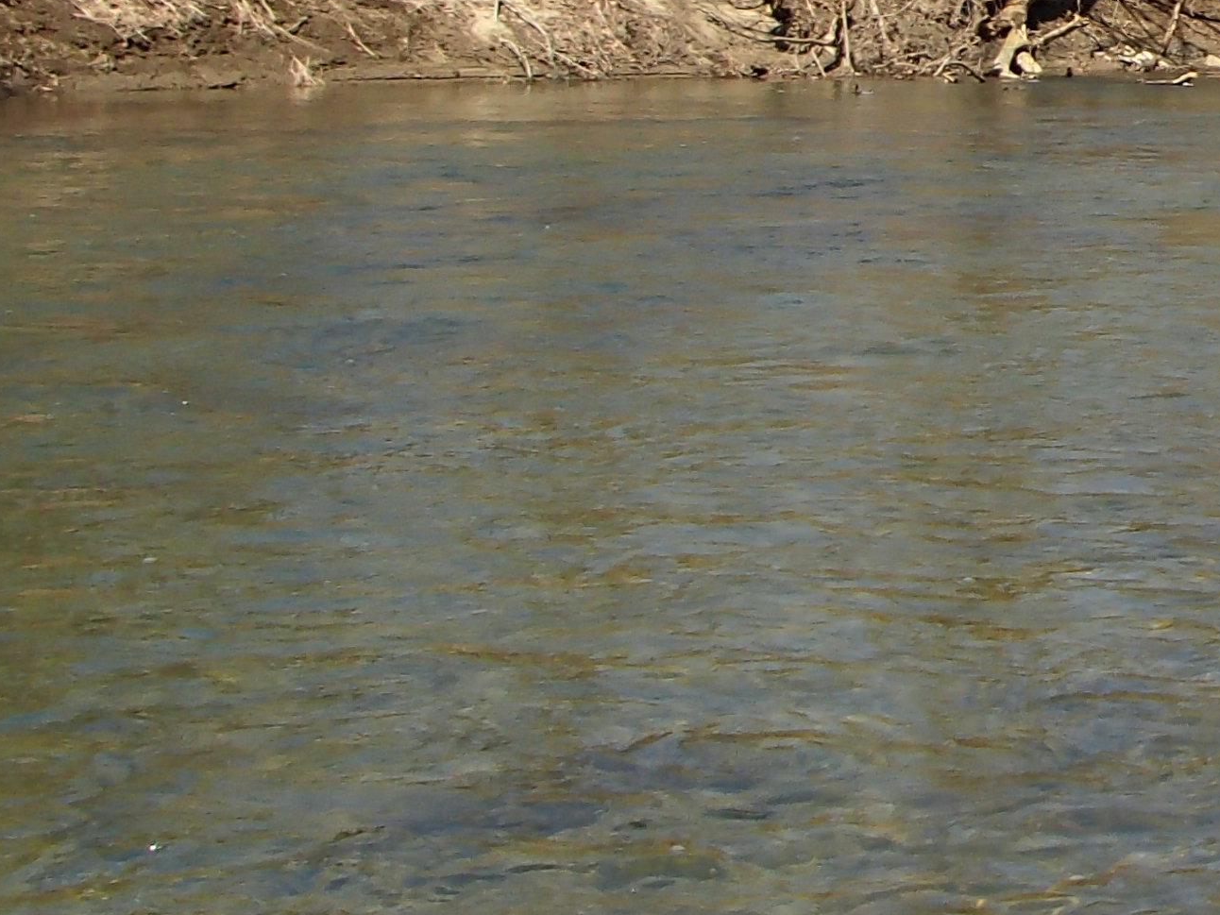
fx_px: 3031
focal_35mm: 86
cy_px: 8
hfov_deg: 21.2
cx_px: 1445
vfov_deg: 16.8
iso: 100
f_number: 3.9
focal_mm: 5
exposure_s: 1/640
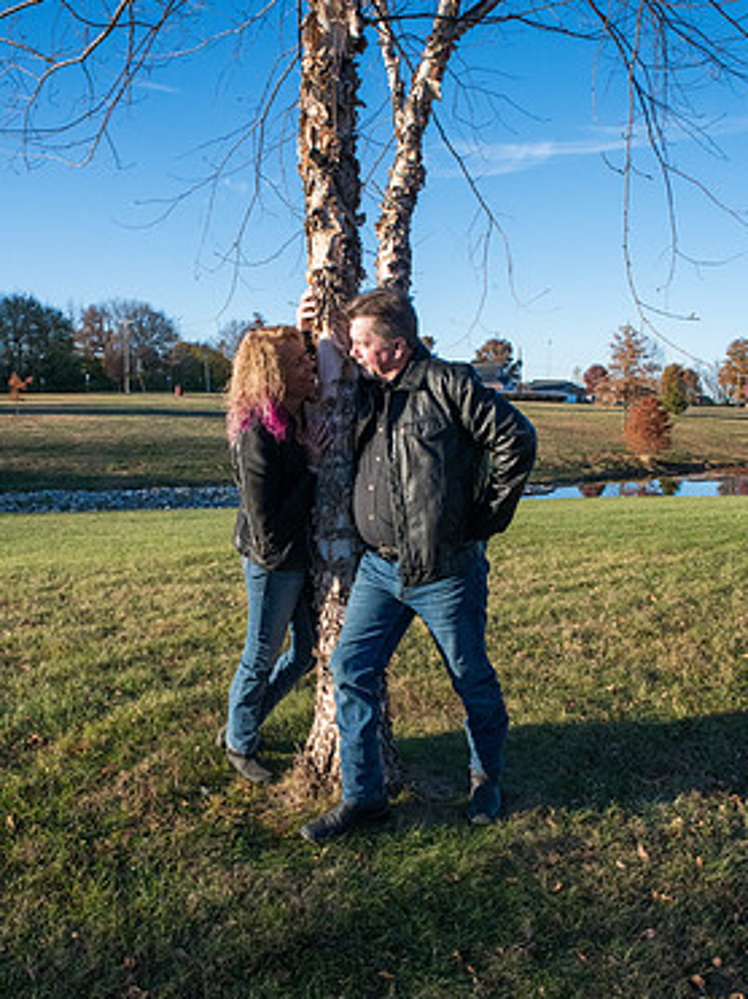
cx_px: 355
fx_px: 807
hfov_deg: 49.7
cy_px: 547
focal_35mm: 28
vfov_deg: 63.3
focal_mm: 24
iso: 2000
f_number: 13
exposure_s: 1/1000
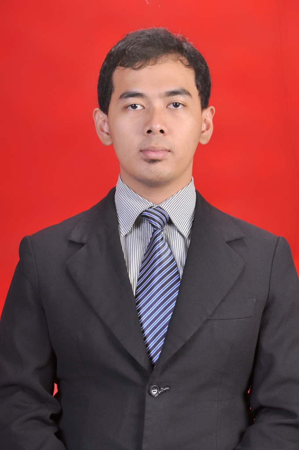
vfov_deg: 17.1
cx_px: 150
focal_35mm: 120
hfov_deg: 11.4
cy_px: 225
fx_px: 1499
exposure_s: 1/125
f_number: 10
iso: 200
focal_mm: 80
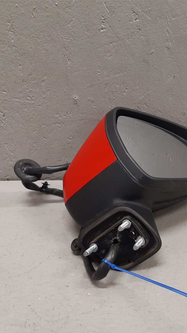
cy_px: 167
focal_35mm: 38
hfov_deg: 31.0
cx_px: 121
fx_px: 335
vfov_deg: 52.8
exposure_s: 1/50
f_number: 1.7
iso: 160
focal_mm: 3.93
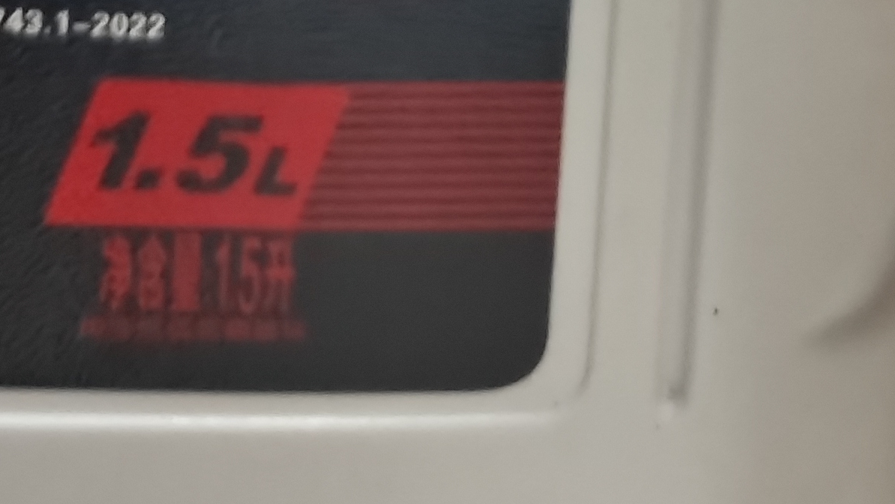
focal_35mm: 86
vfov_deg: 10.9
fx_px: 2041
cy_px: -856
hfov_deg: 24.6
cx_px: 284
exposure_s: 1/25
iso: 3851
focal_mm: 5.5
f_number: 1.75
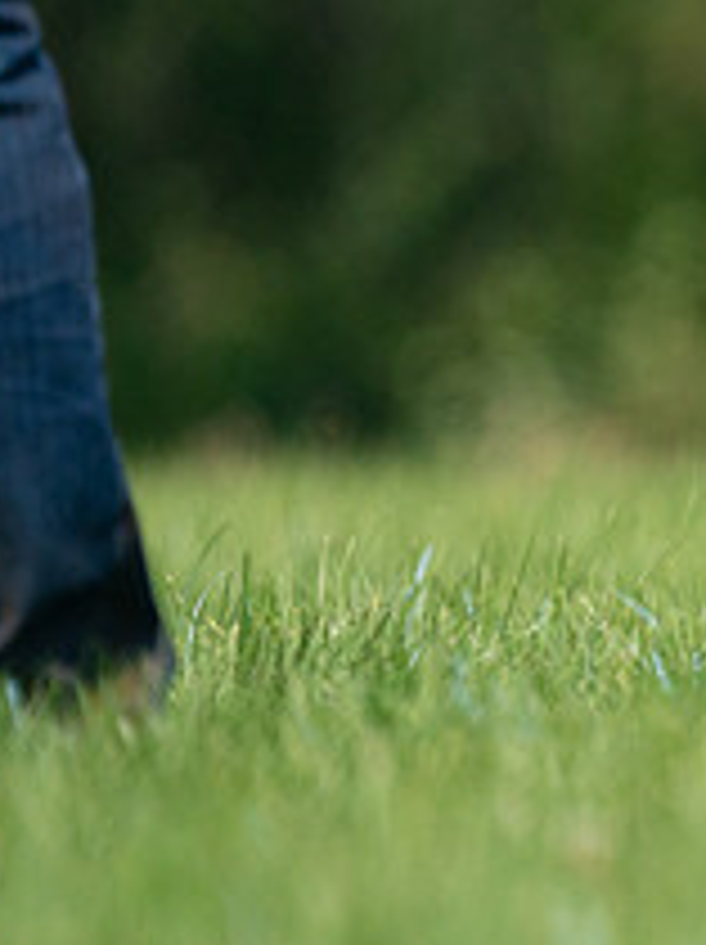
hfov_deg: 0.9
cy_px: 218
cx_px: 1201
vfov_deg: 1.2
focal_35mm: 1594
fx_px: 43435
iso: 1250
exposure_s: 1/4000
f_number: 6.3
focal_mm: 600
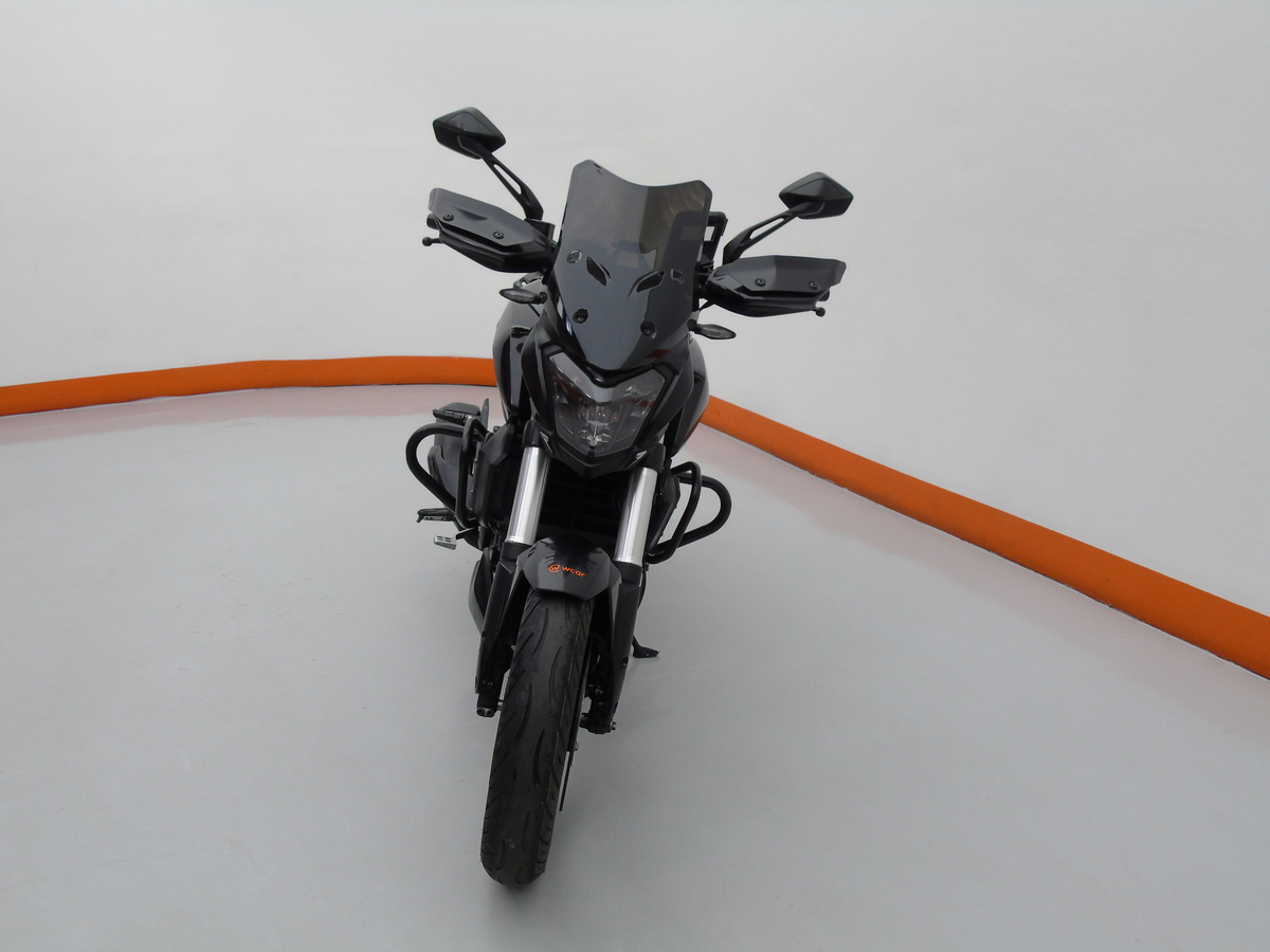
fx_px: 1064
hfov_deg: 61.7
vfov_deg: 48.2
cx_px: 635
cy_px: 476
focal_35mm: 29
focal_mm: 5.2
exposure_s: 1/30
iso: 100
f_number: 3.6
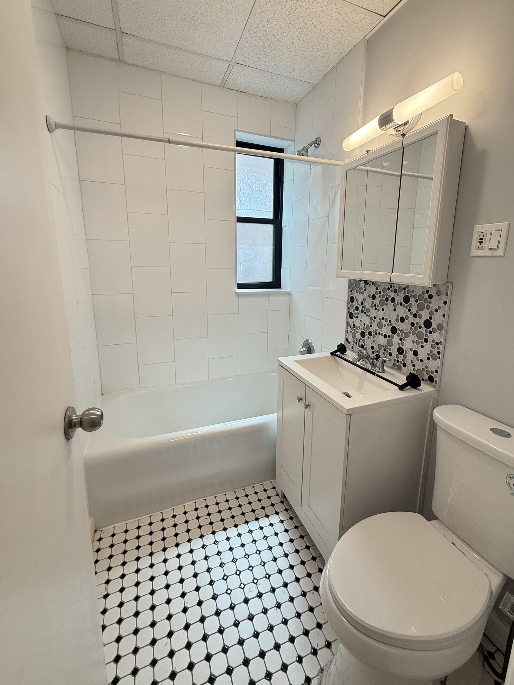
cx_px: 267
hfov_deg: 81.7
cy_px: 319
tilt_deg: -8.0
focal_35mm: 15
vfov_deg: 98.0
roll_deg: -1.9
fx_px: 297
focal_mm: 2.22
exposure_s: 1/120
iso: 125
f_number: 2.2
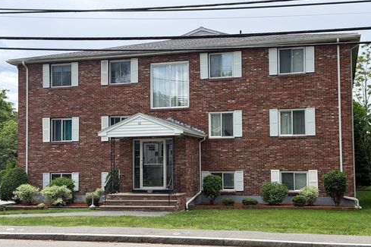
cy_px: 134
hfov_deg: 38.9
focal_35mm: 51
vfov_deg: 26.5
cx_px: 186
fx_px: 526
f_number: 1.78
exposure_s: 1/1838
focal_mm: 6.76
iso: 100
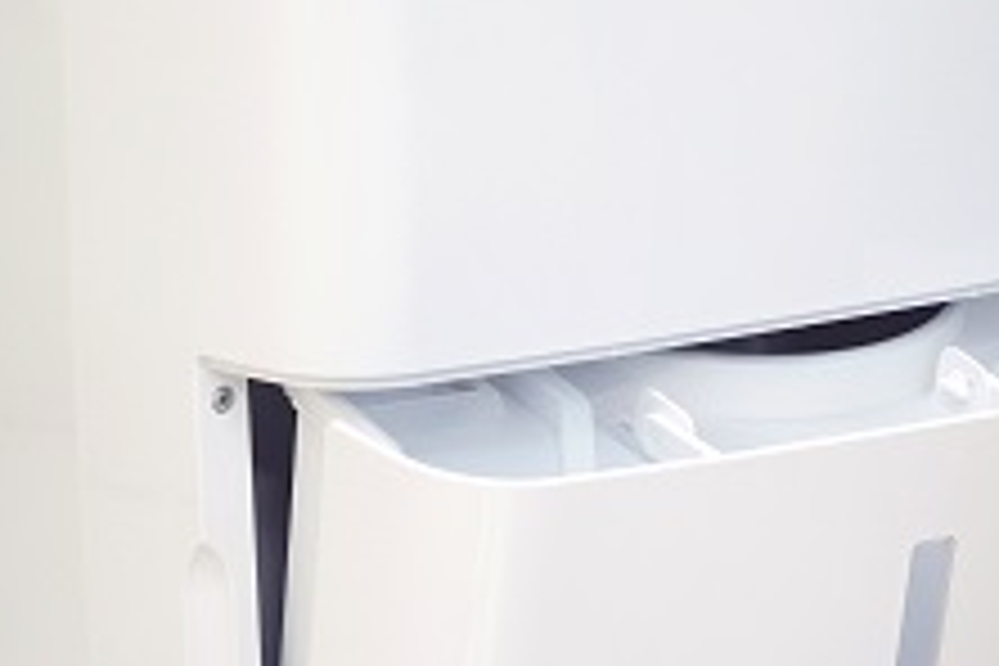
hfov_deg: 10.1
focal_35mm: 203
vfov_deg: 6.8
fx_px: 5633
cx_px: 882
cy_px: 490
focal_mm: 50
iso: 800
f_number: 2.8
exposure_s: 1/100
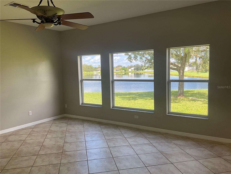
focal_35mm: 29
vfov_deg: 48.2
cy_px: 87
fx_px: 194
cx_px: 116
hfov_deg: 61.7
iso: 20
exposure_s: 1/233
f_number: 1.8
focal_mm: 3
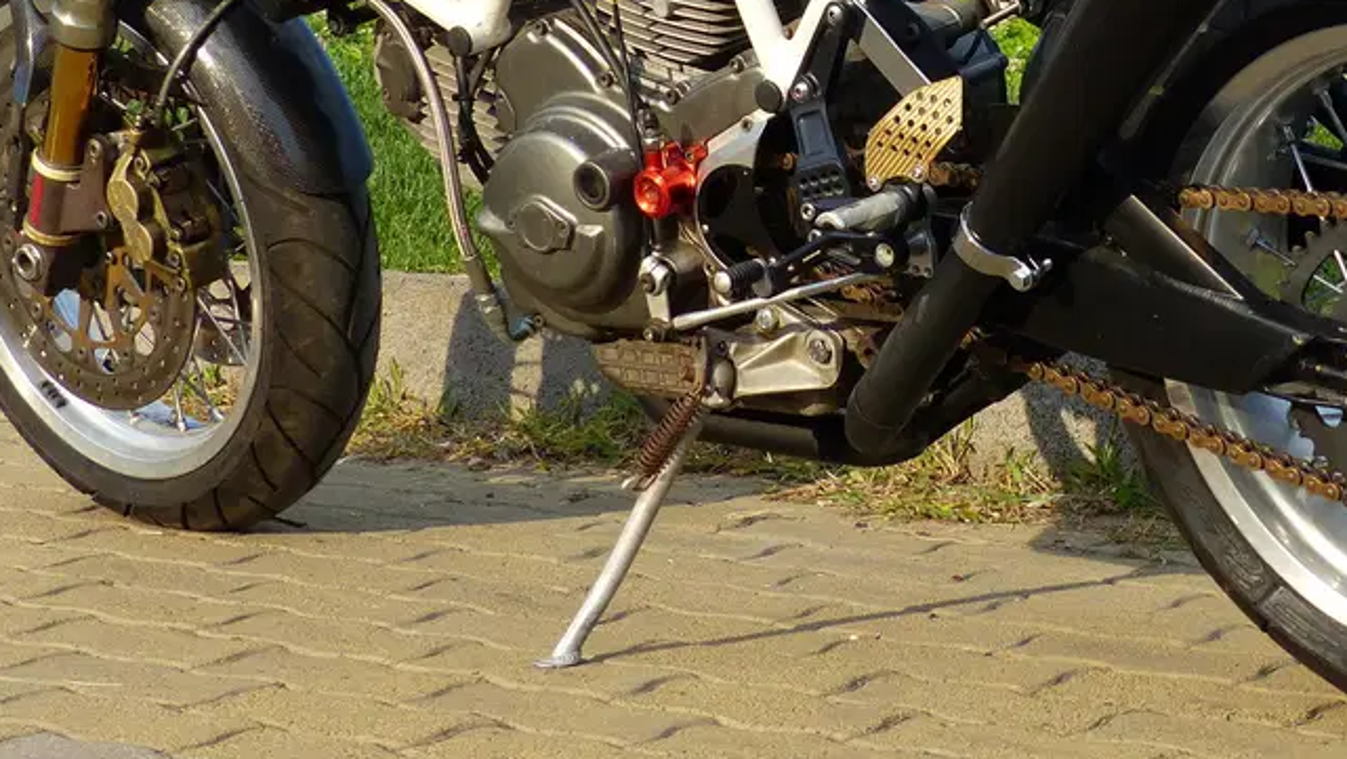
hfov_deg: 20.1
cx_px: 853
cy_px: -44
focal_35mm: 106
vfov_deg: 11.3
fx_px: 3787
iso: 100
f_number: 2.8
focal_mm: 9.4
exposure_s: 1/1000
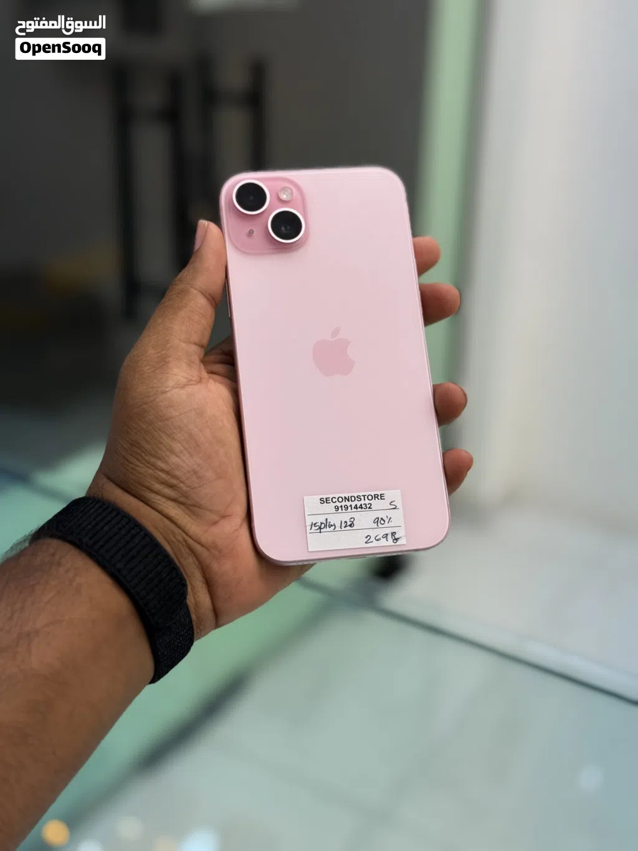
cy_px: 426
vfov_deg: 39.7
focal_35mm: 48
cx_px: 319
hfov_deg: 30.3
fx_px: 1179
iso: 80
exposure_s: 1/352
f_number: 1.78
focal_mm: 6.76
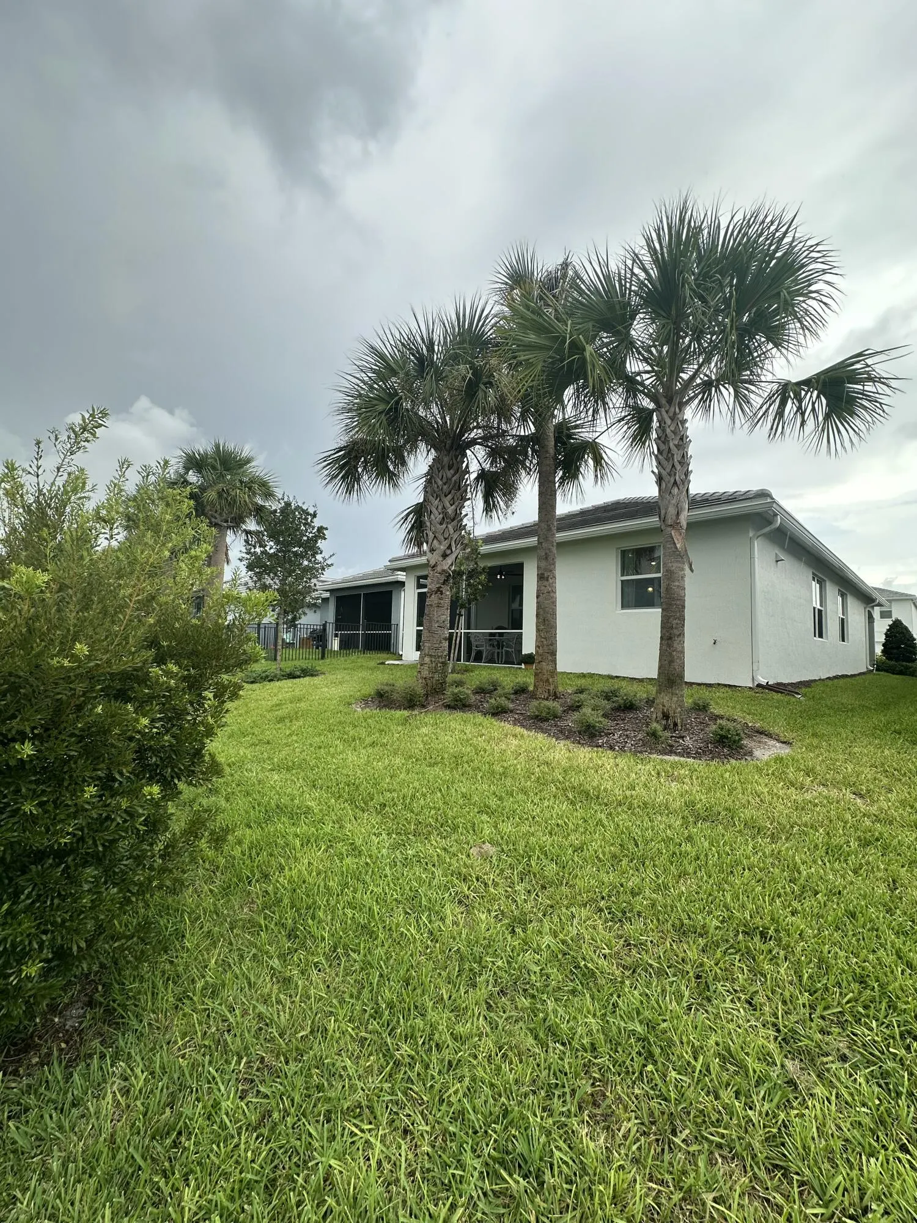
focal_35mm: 14
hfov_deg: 85.7
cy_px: 612
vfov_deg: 102.1
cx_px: 458
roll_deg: -3.1
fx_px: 494
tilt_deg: +5.6
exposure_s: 1/361
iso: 40
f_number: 2.2
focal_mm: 2.22
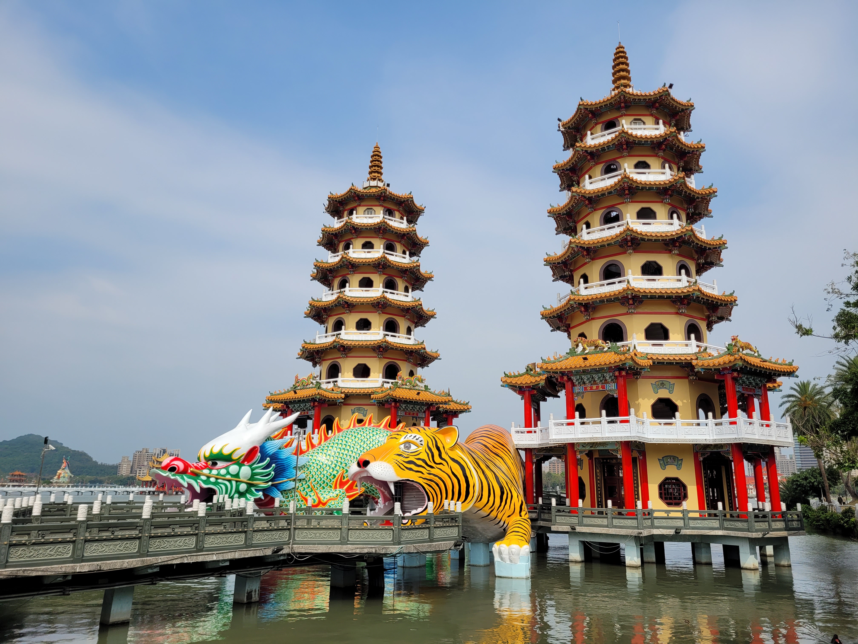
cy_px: 322
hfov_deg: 67.3
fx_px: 644
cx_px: 429
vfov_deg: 53.1
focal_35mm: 26
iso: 40
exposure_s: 1/3483
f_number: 1.8
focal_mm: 5.4
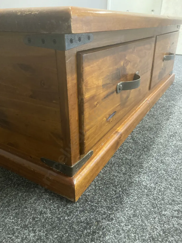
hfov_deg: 49.7
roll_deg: +1.9
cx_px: 91
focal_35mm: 28
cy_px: 122
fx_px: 196
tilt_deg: -24.0
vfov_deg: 63.4
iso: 400
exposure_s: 1/25
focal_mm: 3.99
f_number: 1.8
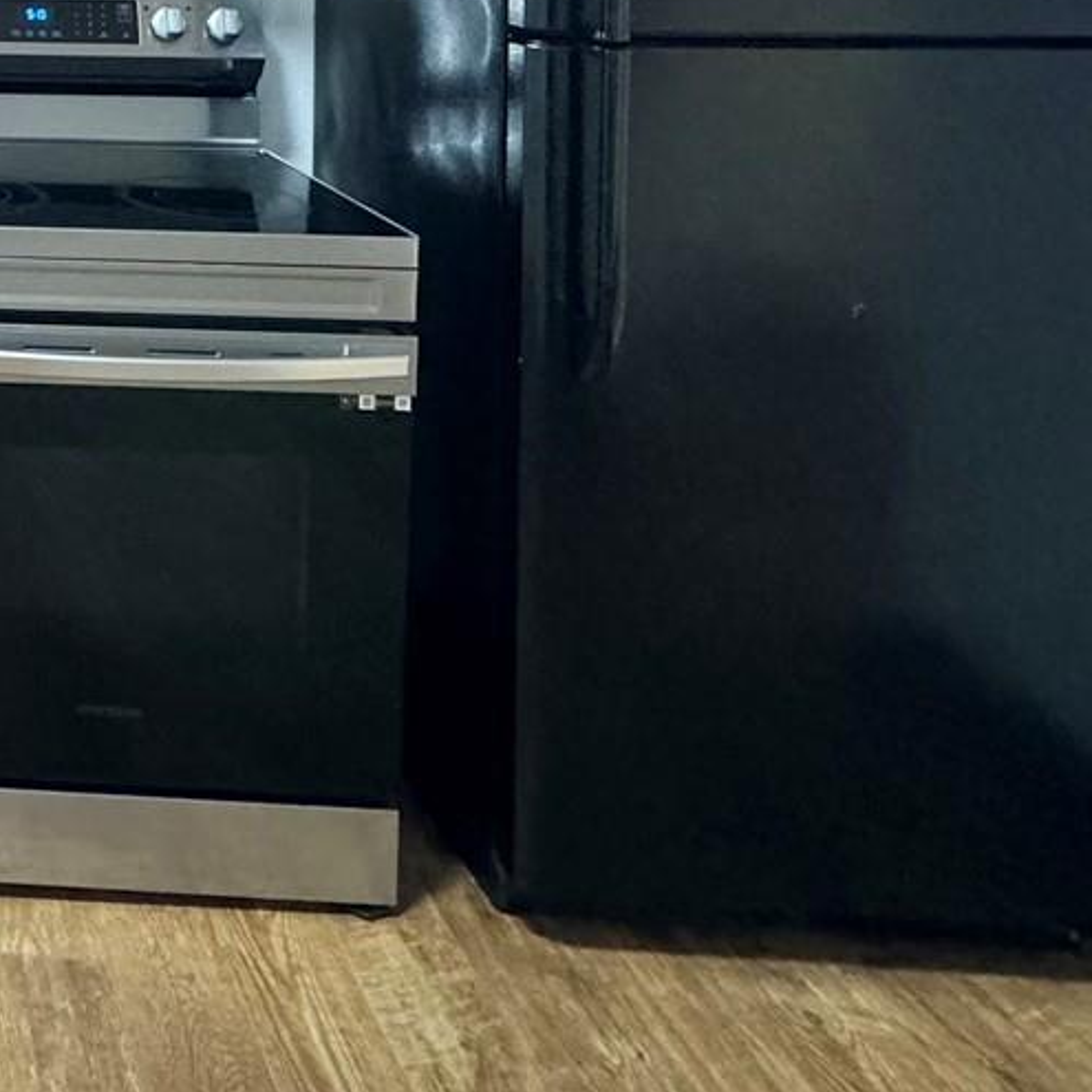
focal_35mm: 40
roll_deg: +0.0
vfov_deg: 36.1
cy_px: -86
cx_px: -355
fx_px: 1428
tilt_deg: -2.5
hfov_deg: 31.4
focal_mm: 2.22
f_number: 2.2
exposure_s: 1/60
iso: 400
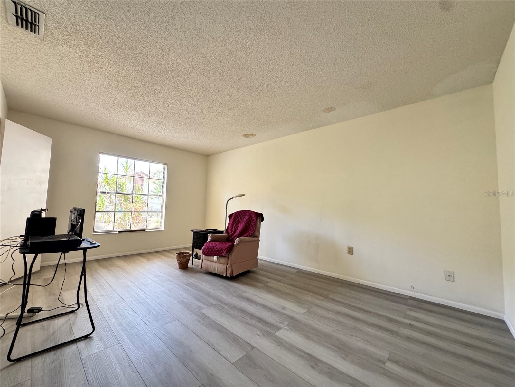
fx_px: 208
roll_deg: -1.2
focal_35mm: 14
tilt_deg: +3.4
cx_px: 258
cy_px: 194
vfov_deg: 85.7
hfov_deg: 102.1
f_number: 2.2
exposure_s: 1/82
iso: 320
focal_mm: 2.22
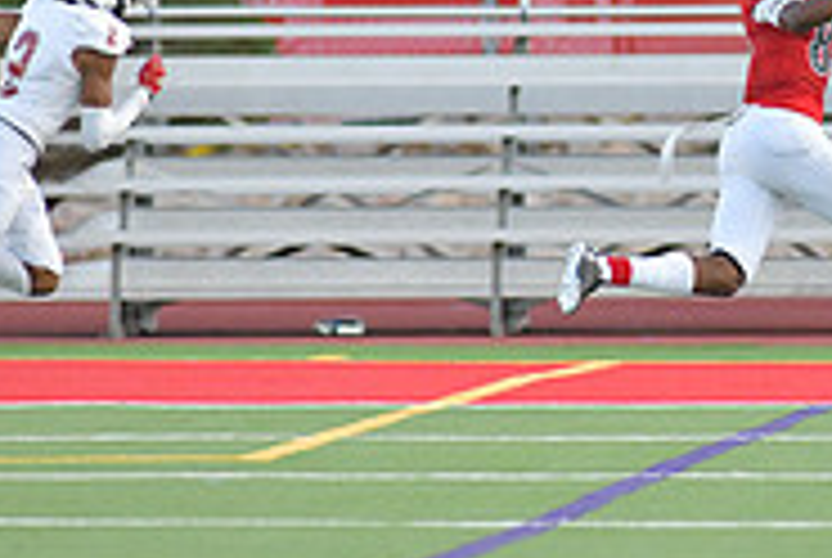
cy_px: 182
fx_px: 21759
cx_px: 675
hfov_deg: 2.2
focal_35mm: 940
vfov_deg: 1.5
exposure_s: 1/1250
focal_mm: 300
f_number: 3.5
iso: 1600
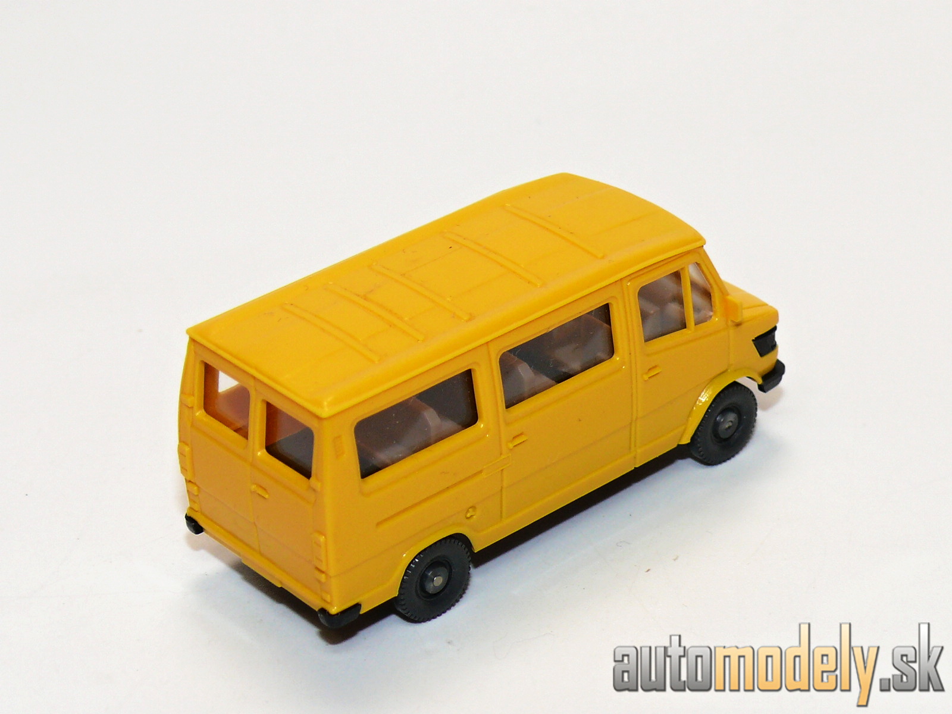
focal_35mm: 110
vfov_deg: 13.5
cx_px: 476
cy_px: 357
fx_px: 3025
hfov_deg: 17.9
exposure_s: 1/30
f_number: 4
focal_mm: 14
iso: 100
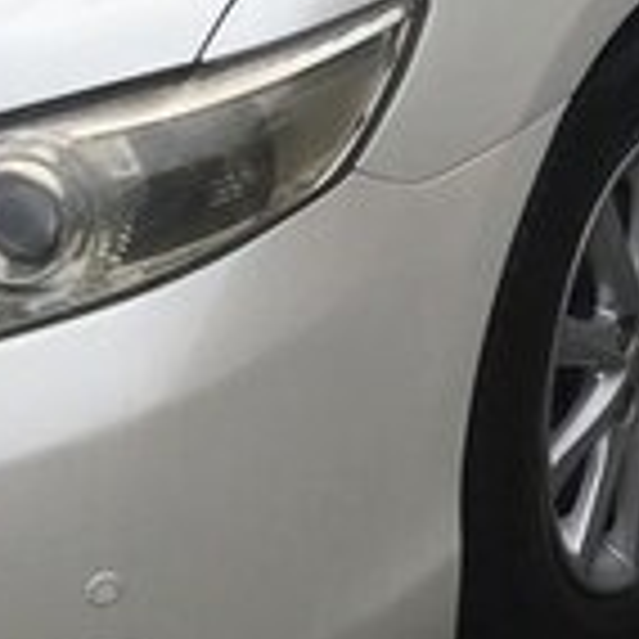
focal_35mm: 119
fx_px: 2485
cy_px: -227
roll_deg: -1.7
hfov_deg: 13.9
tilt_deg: -15.8
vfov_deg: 14.0
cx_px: 918
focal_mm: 4.15
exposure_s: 1/635
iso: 25
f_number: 2.2
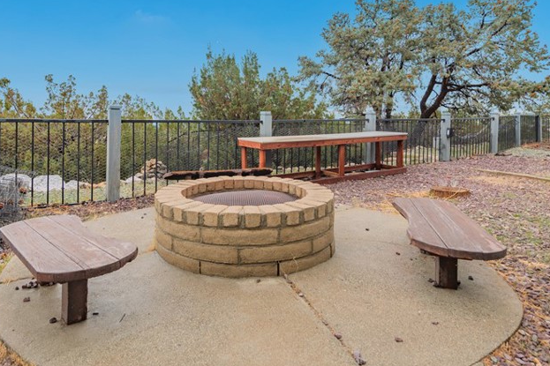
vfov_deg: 54.4
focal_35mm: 23
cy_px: 134
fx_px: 351
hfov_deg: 76.0
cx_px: 257
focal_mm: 14
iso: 100
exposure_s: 1/320
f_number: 6.3
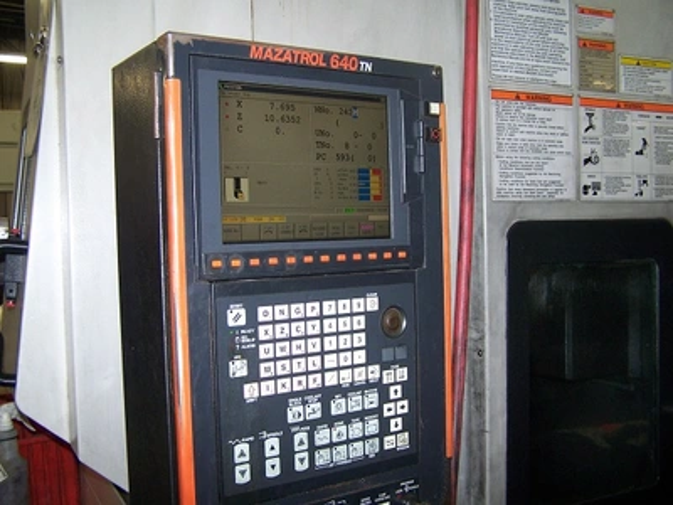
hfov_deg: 49.0
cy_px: 252
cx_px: 336
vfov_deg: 37.7
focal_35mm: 38
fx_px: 739
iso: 140
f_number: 2.8
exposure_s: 1/60
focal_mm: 6.3
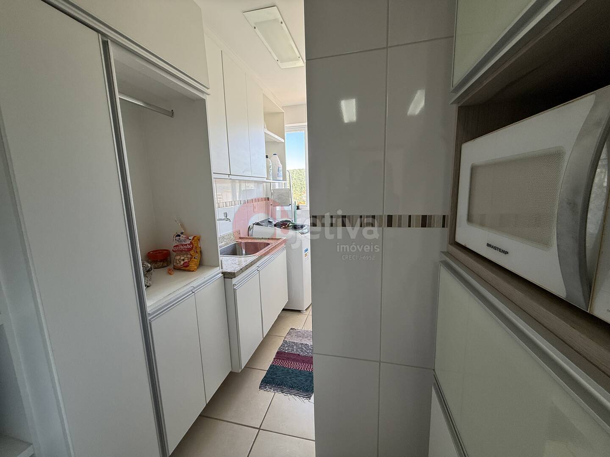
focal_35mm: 14
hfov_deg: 102.1
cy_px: 228
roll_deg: +1.5
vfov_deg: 85.7
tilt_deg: -9.2
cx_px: 305
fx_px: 247
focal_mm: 2.22
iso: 125
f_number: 2.2
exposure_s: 1/120
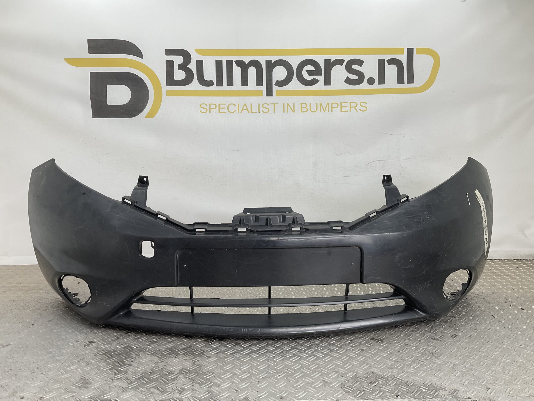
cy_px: 200
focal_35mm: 29
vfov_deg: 48.2
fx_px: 447
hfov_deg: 61.7
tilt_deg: -8.4
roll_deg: -1.5
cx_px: 267
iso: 16
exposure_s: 1/152
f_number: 1.8
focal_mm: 3
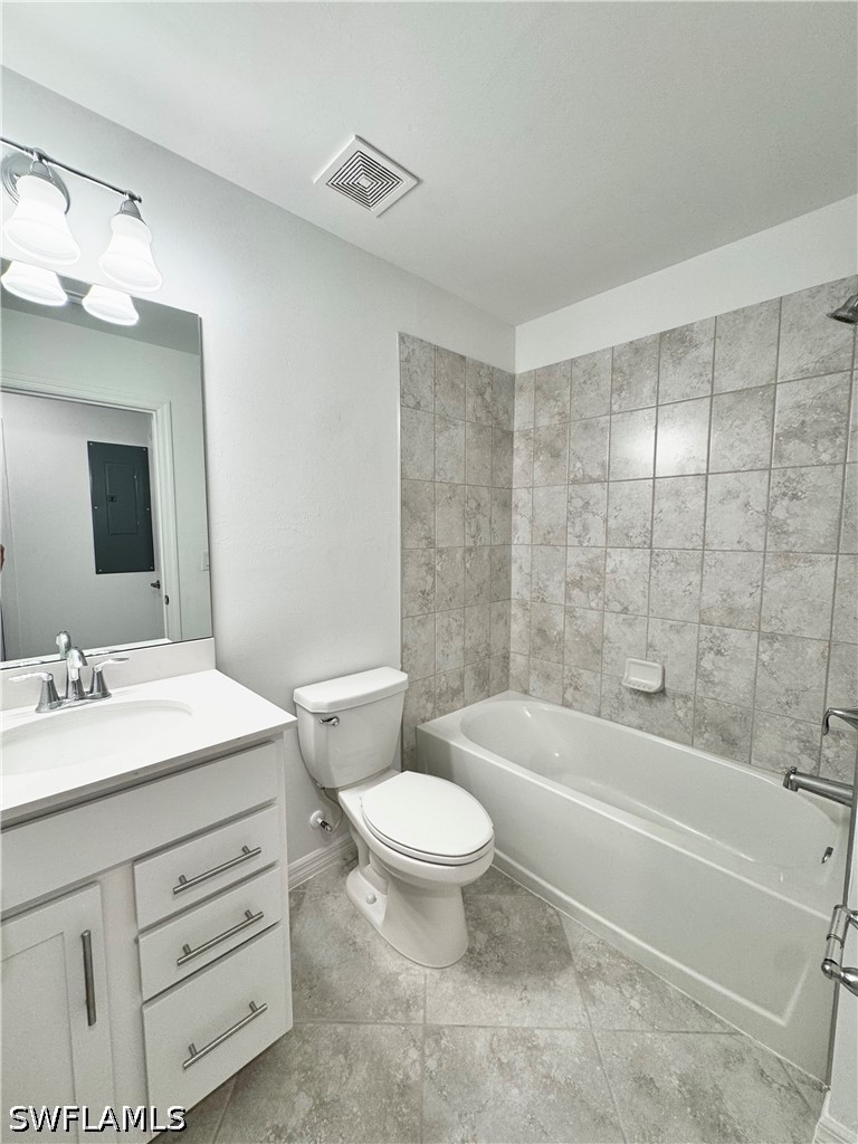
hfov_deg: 85.7
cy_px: 572
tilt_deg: -5.8
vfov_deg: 102.1
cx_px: 429
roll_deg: +0.5
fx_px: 463
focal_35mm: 14
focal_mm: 2.22
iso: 125
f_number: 2.2
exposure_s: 1/120
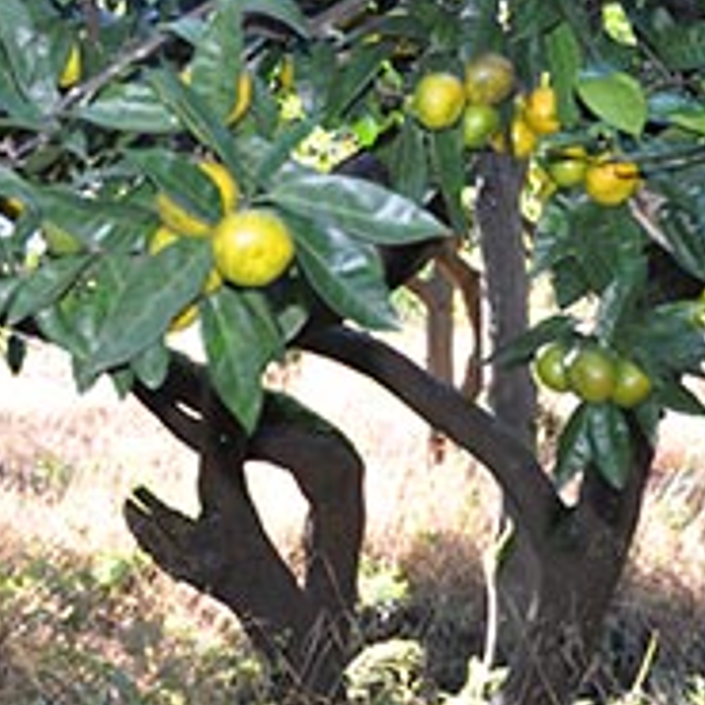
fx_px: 2880
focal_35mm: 125
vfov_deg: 13.8
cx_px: 179
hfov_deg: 13.9
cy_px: 42
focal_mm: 28
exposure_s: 1/125
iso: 400
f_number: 4
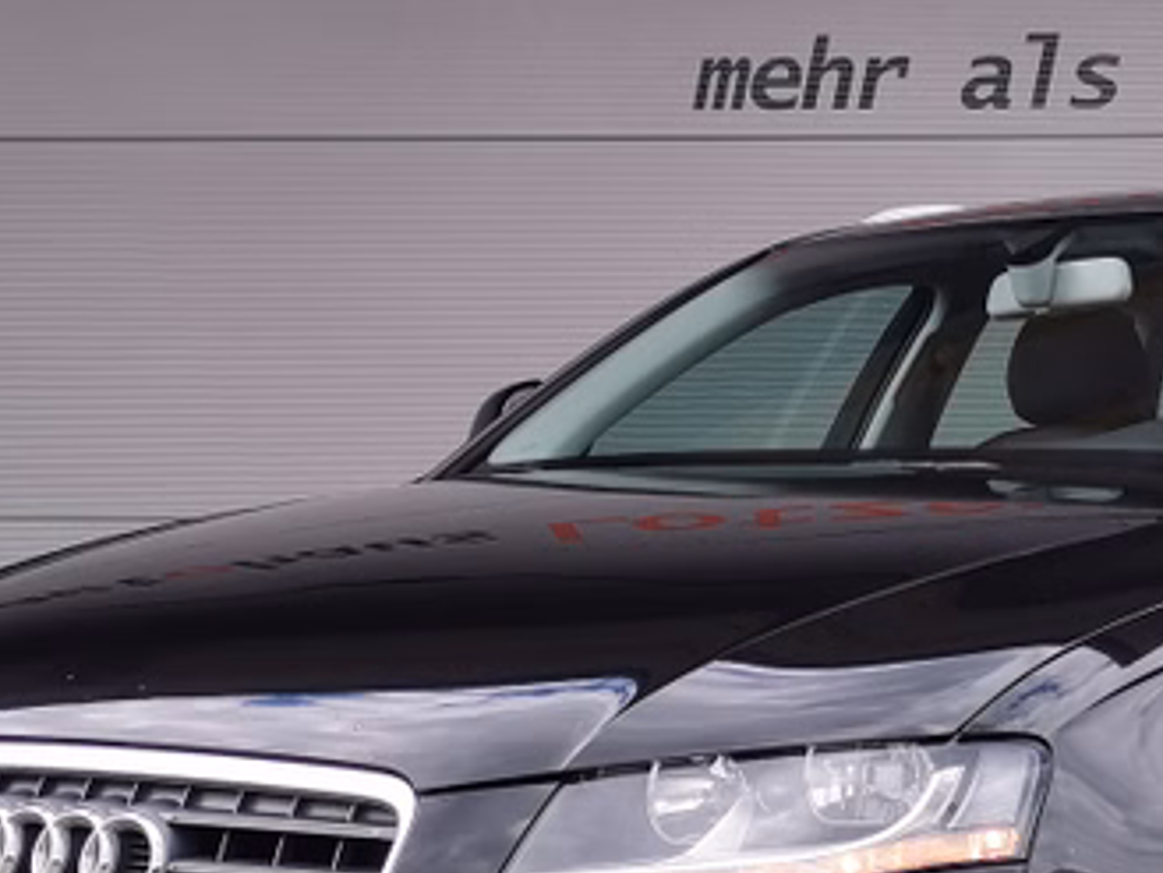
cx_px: 788
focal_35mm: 90
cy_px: 707
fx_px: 3025
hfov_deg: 21.7
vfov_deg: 16.3
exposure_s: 1/803
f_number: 1.8
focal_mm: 5.58
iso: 50
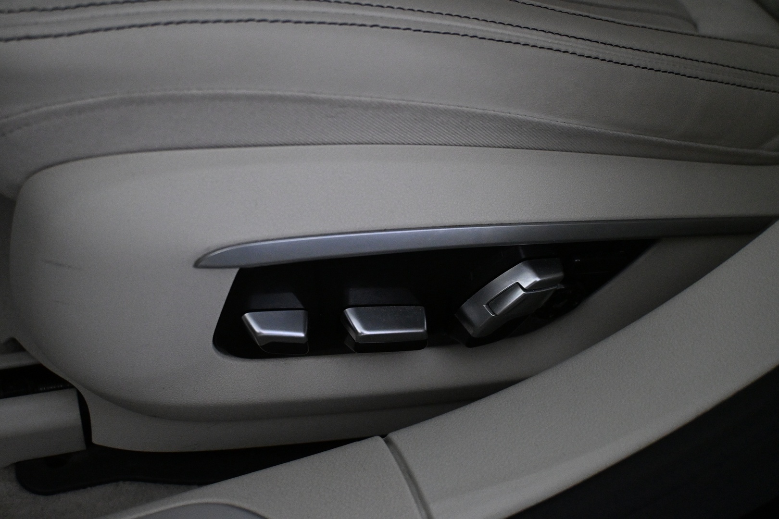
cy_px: 260
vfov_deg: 33.6
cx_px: 390
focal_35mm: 40
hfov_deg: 48.7
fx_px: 860
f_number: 4.5
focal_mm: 26.5
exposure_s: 1/160
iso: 4000
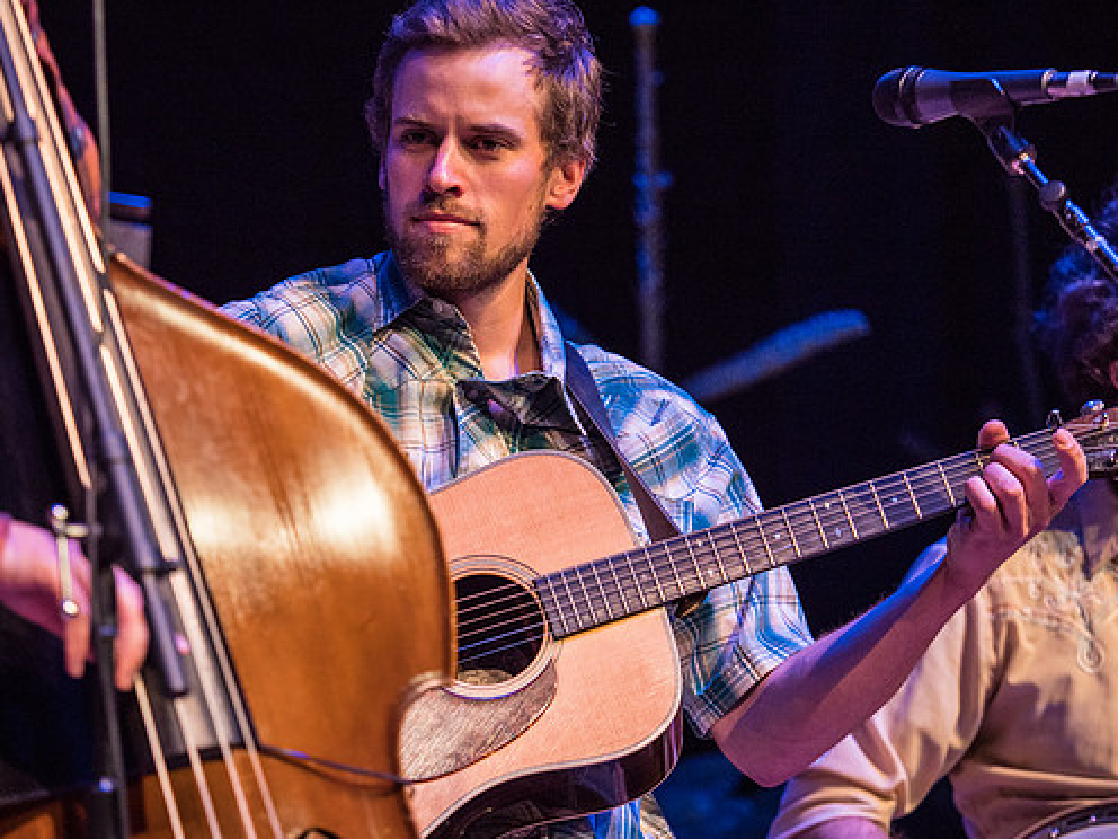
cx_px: 491
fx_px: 9818
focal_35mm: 304
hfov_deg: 6.5
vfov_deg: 4.9
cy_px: 373
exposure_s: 1/200
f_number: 2.8
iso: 640
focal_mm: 130
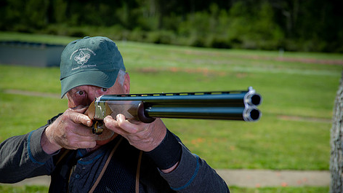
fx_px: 936
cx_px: 162
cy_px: 139
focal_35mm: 103
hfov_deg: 20.8
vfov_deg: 11.7
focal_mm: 80
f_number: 6.3
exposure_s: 1/250
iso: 100
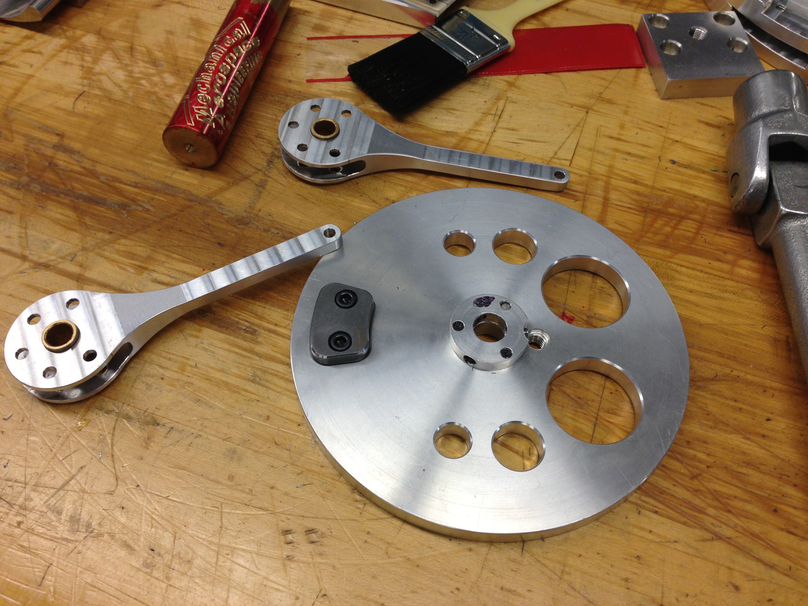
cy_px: 303
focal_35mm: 33
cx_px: 404
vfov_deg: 42.9
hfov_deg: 55.4
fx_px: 770
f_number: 2.4
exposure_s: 1/50
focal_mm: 4.13
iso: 64
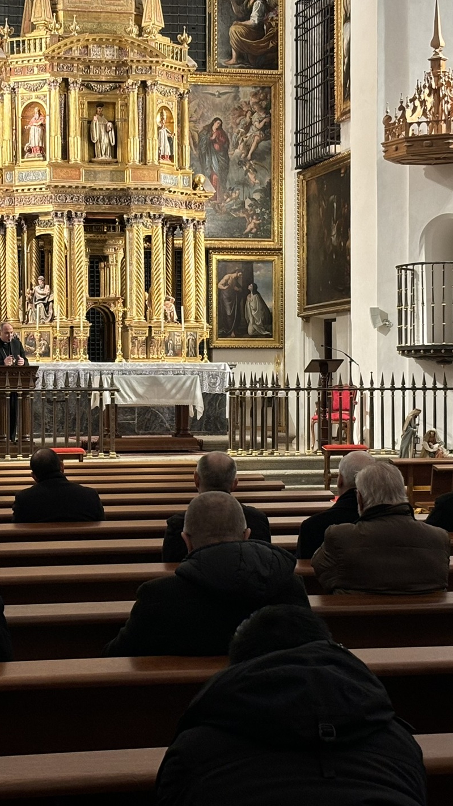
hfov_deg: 15.9
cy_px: 403
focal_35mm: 76
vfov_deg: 27.9
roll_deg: +0.1
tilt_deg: -1.4
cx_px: 179
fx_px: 1623
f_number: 1.6
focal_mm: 5.96
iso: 125
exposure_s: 1/41
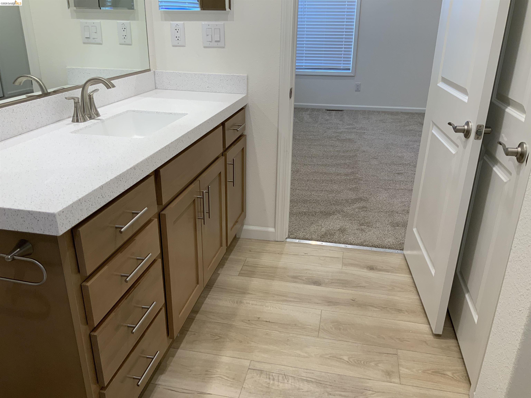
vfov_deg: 48.2
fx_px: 445
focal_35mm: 29
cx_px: 266
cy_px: 199
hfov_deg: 61.7
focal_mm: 3
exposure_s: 1/60
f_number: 1.8
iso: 40
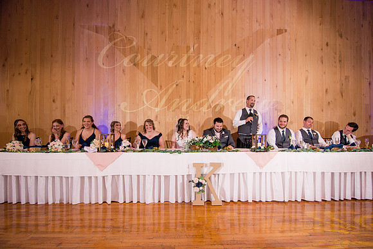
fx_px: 183
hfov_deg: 91.0
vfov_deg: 68.3
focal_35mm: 18
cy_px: 133
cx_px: 194
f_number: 5
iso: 1000
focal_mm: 16
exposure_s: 1/200
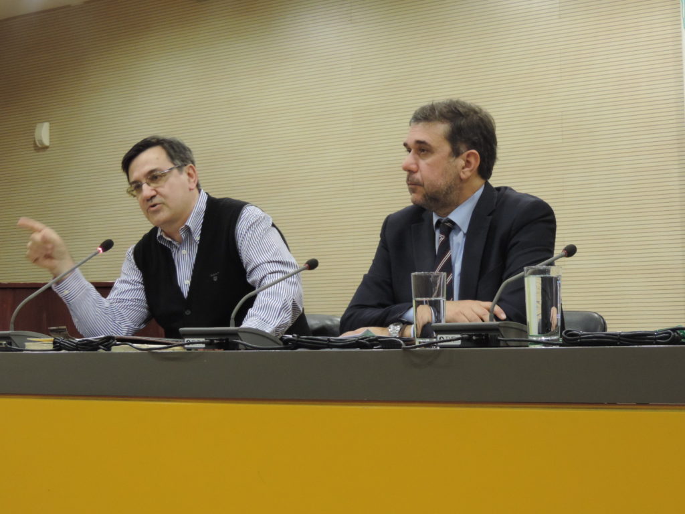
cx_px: 342
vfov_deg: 19.6
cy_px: 257
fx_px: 1484
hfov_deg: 26.0
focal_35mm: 75
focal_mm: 13.3
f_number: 3.9
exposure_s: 1/25
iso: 500
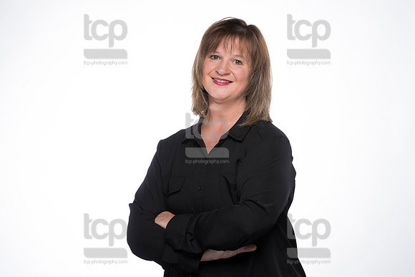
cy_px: 125
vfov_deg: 12.1
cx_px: 200
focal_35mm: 113
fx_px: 1302
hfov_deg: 18.1
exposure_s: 1/250
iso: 200
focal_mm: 90
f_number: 5.6
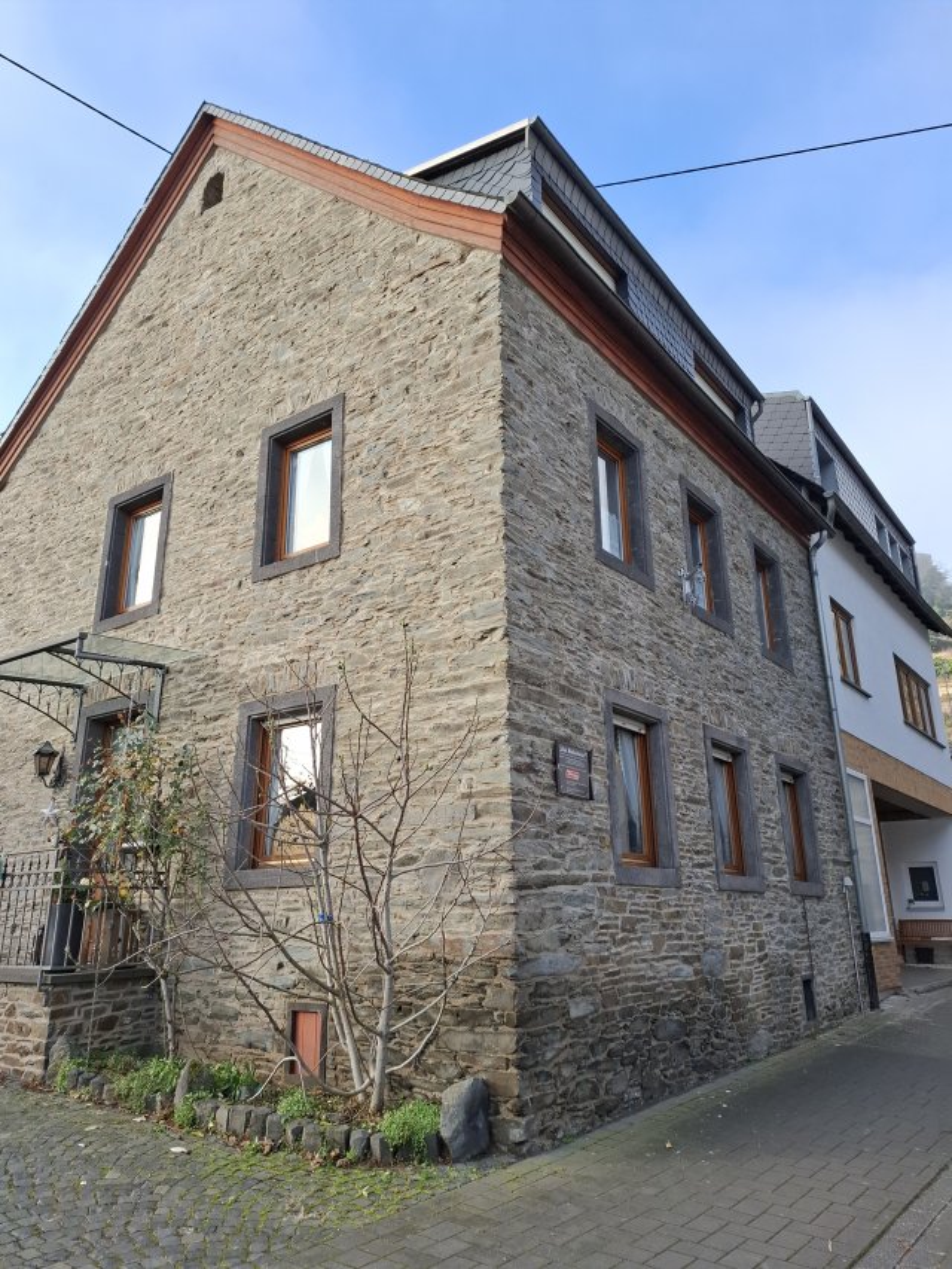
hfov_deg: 58.9
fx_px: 843
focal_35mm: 23
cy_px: 634
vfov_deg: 73.9
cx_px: 476
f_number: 1.8
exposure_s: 1/601
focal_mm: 5.54
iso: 50
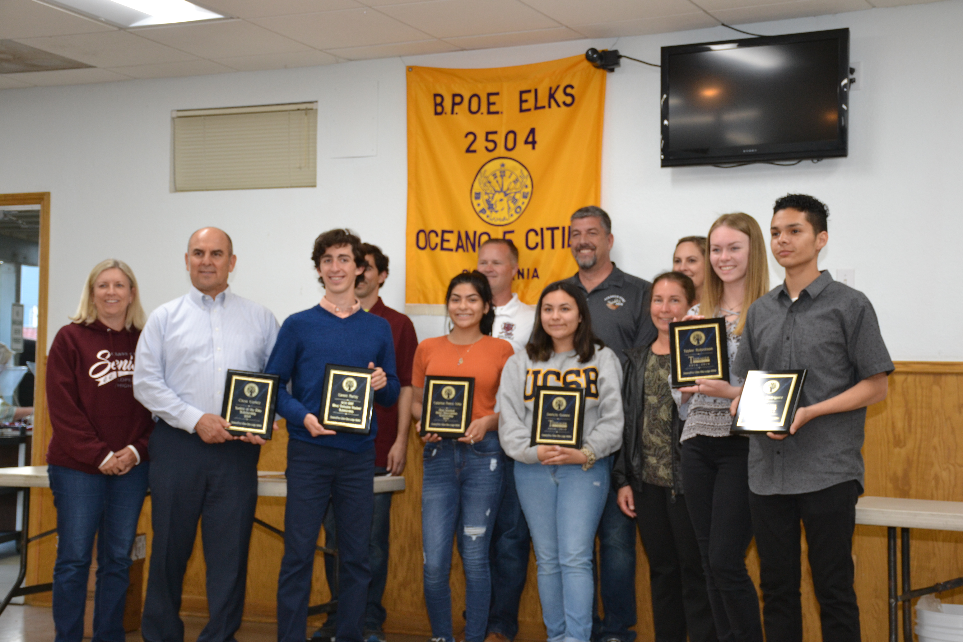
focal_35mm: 57
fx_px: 1525
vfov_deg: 23.8
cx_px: 482
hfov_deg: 35.1
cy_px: 321
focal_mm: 38
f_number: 4.2
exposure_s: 1/60
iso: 560
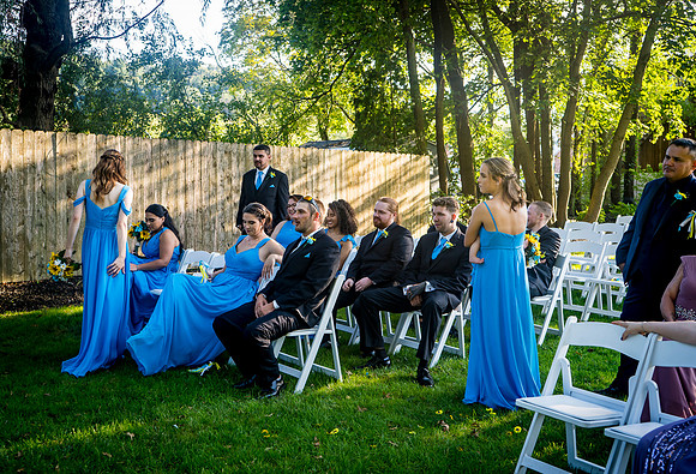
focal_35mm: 39
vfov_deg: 34.9
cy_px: 221
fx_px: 754
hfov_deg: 49.4
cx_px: 310
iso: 250
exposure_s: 1/80
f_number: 5.6
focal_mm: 34
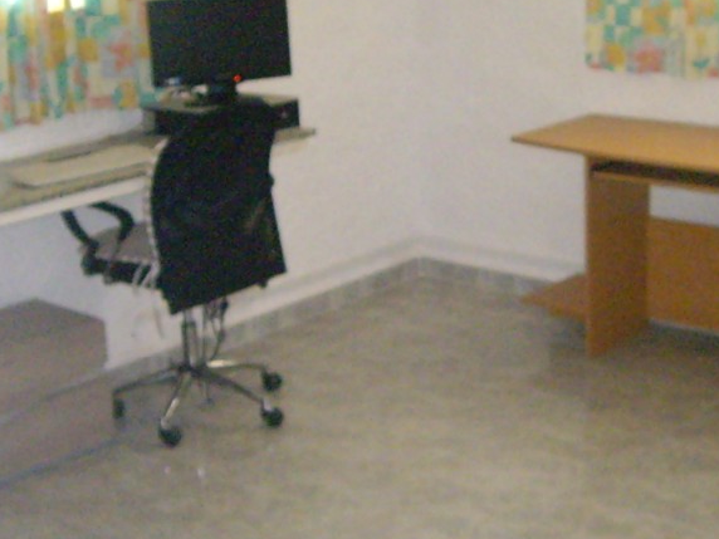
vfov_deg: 21.6
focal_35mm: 68
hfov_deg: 28.5
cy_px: 268
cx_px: 412
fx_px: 1412
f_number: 2.7
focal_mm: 6.2
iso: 800
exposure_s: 1/60
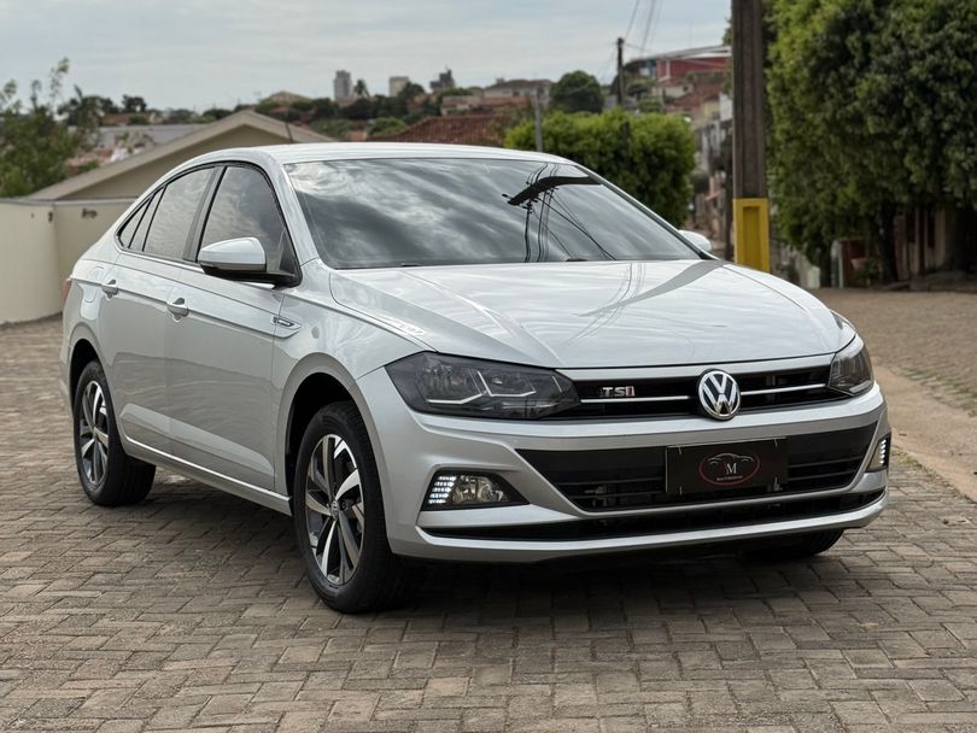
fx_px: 1355
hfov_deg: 39.6
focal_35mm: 48
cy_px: 366
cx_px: 488
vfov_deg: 30.3
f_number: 1.78
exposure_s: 1/6536
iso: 80
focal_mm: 6.76
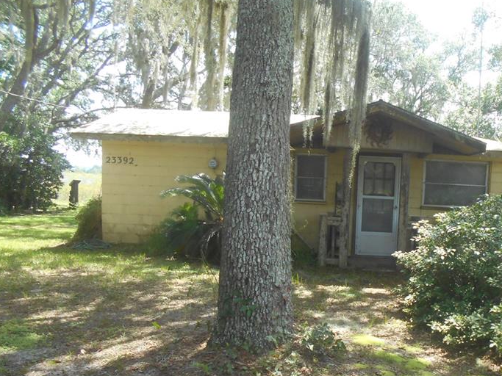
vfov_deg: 36.1
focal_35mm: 39
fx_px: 565
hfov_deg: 46.6
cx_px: 361
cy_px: 272
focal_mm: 4.6
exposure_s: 1/250
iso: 160
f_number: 3.2
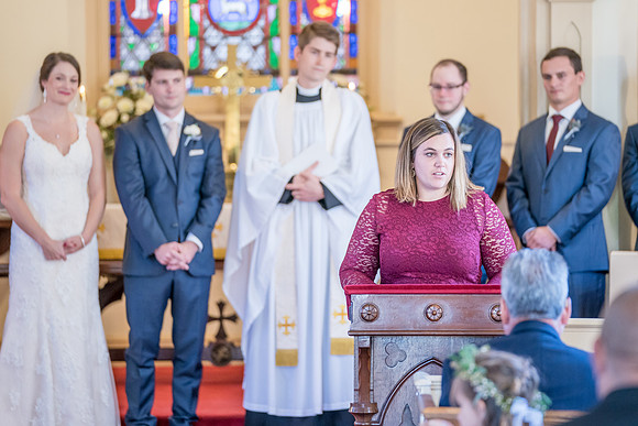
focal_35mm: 159
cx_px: 329
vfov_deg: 8.7
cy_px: 215
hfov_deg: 12.9
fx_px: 2812
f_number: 2.8
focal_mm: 147
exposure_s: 1/100
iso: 2000
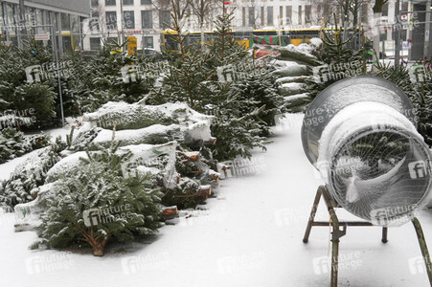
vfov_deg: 29.8
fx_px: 540
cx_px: 216
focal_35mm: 45
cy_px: 144
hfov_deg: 43.6
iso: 640
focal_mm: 30
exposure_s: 1/320
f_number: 4.5
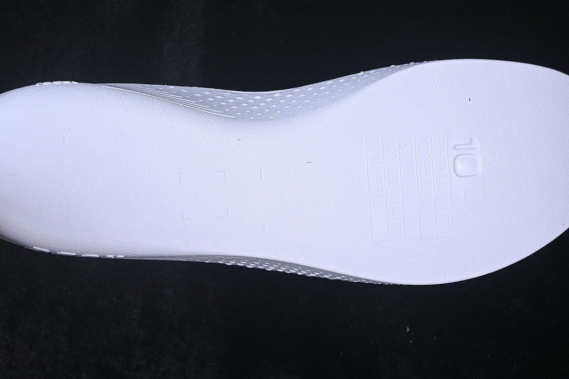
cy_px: 190
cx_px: 284
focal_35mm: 75
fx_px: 1185
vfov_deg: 18.2
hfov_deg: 27.0
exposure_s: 1/60
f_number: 7.1
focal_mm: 50
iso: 160
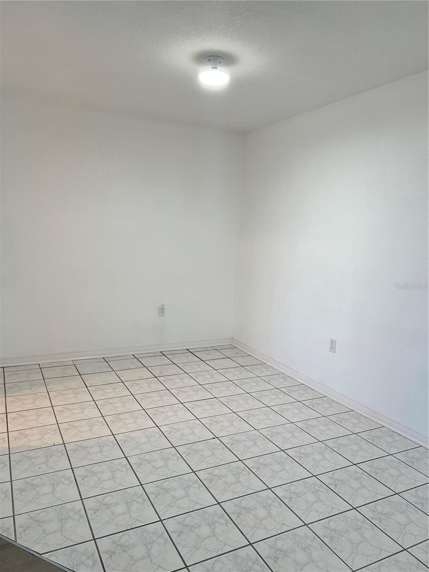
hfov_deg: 53.1
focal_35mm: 26
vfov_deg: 67.3
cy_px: 286
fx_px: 430
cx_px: 214
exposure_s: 1/156
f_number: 1.5
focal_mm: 5.7
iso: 64
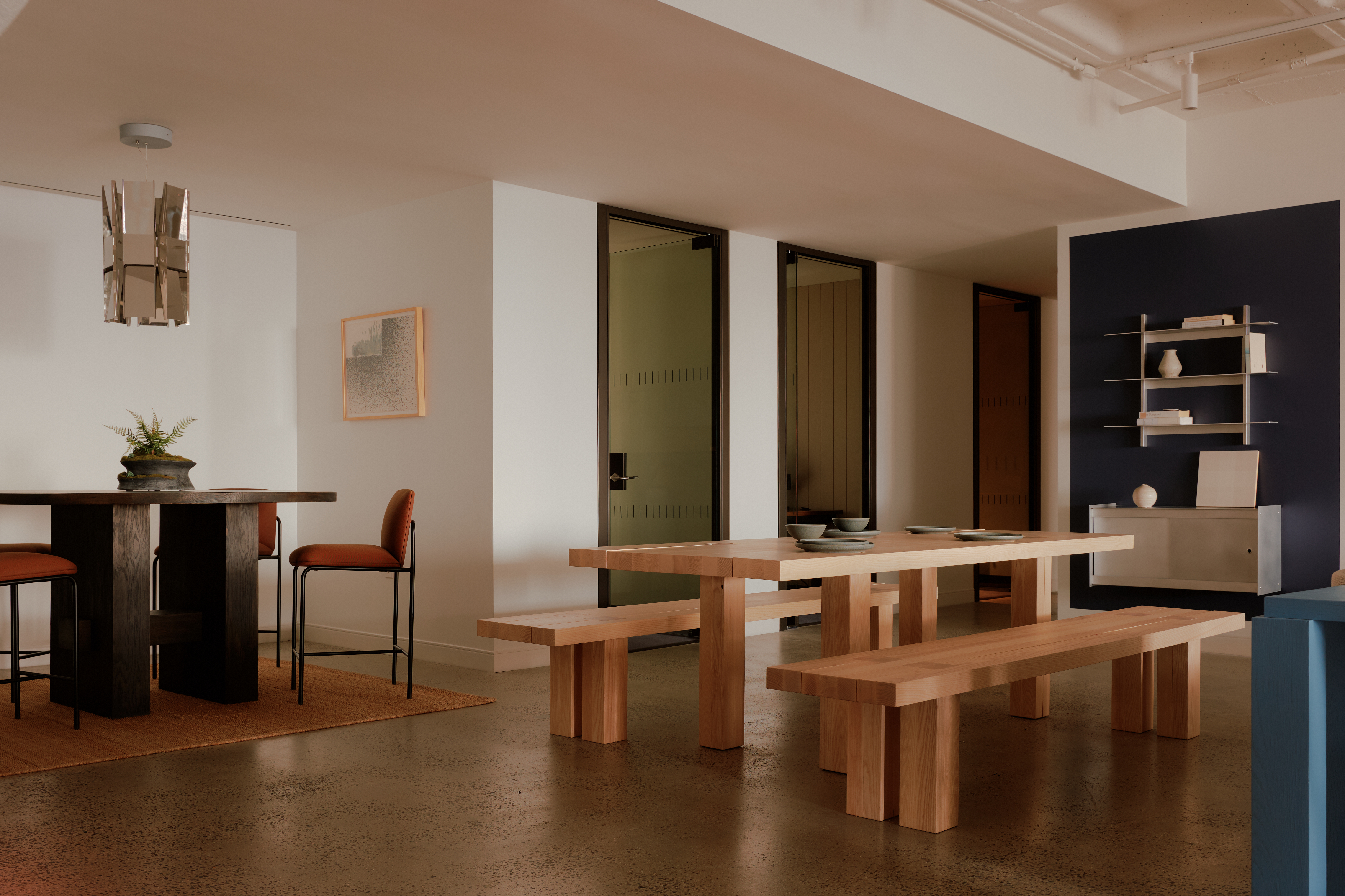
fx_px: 1270
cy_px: 448
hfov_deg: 55.8
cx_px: 672
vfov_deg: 38.9
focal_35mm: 34
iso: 100
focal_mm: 34
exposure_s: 1
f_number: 7.1
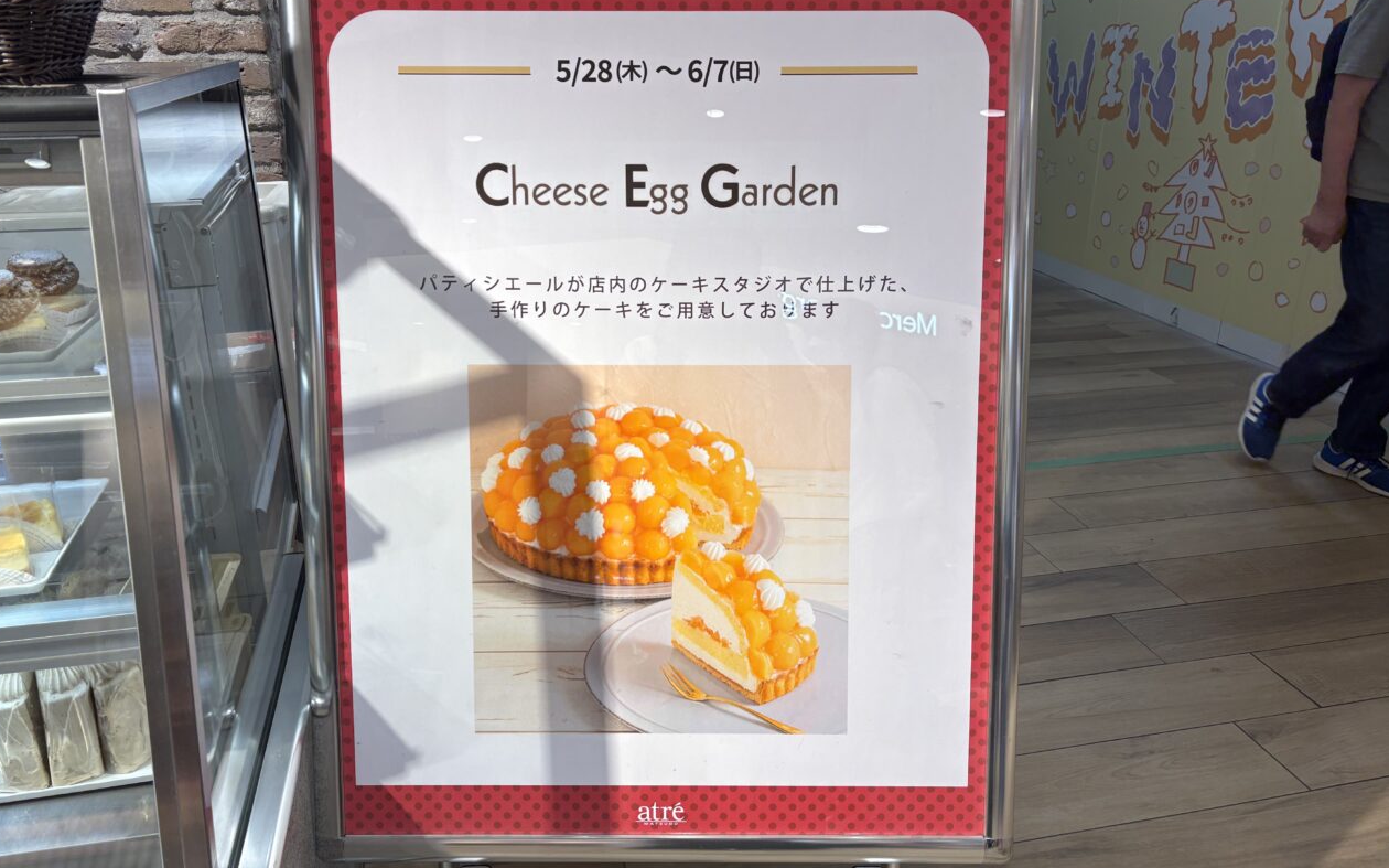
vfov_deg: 44.5
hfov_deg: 66.5
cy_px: 427
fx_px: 1060
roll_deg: -0.4
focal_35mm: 28
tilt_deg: -19.6
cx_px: 689
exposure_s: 1/100
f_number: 1.6
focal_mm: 5.96
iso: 40
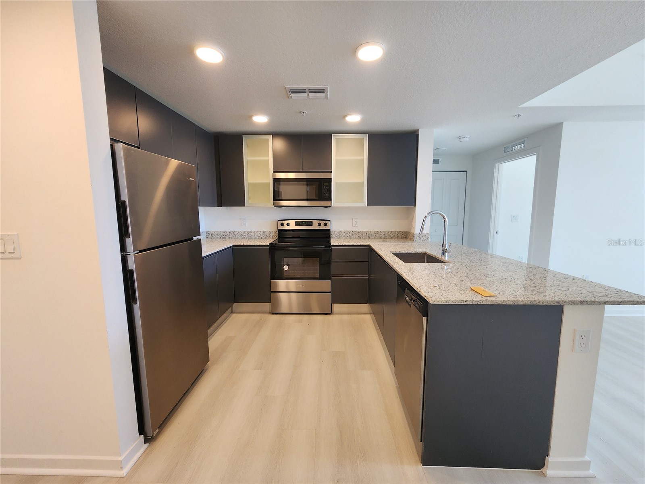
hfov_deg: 106.2
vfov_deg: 89.9
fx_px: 242
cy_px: 242
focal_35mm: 13
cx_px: 322
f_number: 2.2
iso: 160
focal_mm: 2.2
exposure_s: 1/60
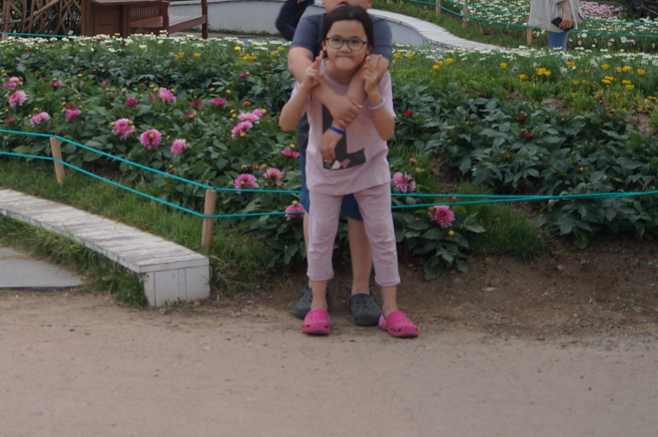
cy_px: -36
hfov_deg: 22.6
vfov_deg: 15.6
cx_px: -57
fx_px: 1552
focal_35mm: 85
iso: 250
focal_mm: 24
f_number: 4
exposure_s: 1/60
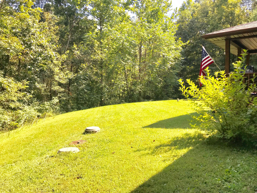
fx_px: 208
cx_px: 128
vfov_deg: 49.7
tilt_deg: -3.1
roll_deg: +0.2
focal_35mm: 28
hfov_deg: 63.4
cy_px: 96
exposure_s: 1/1277
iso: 20
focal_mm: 3.99
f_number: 1.8
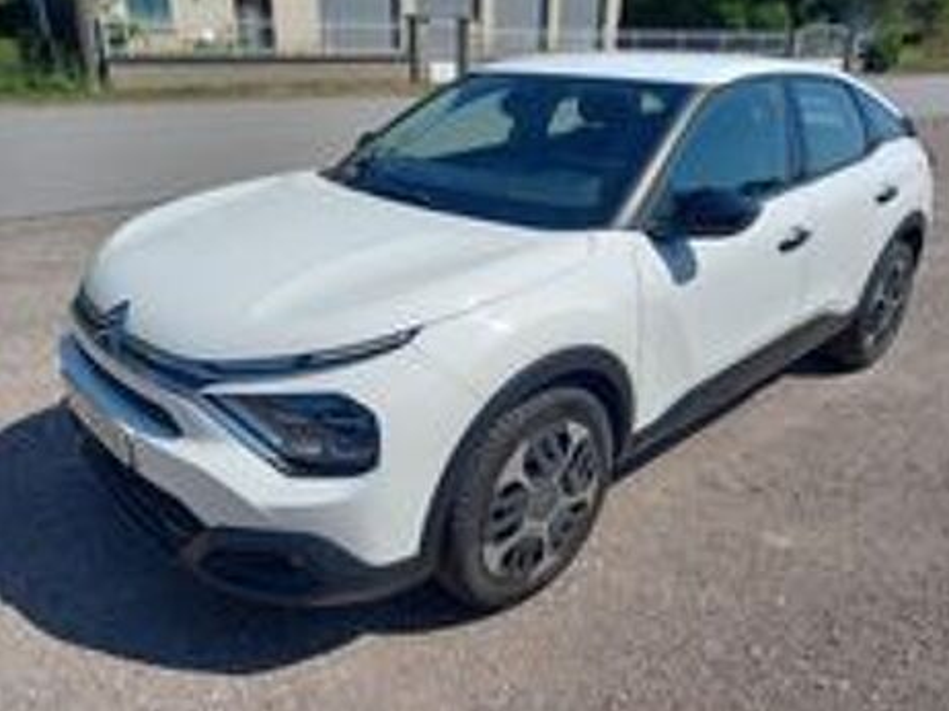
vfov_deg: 53.0
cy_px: 349
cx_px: 489
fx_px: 712
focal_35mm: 26
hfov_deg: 67.3
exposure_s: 1/1302
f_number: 2
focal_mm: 4.6
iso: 25
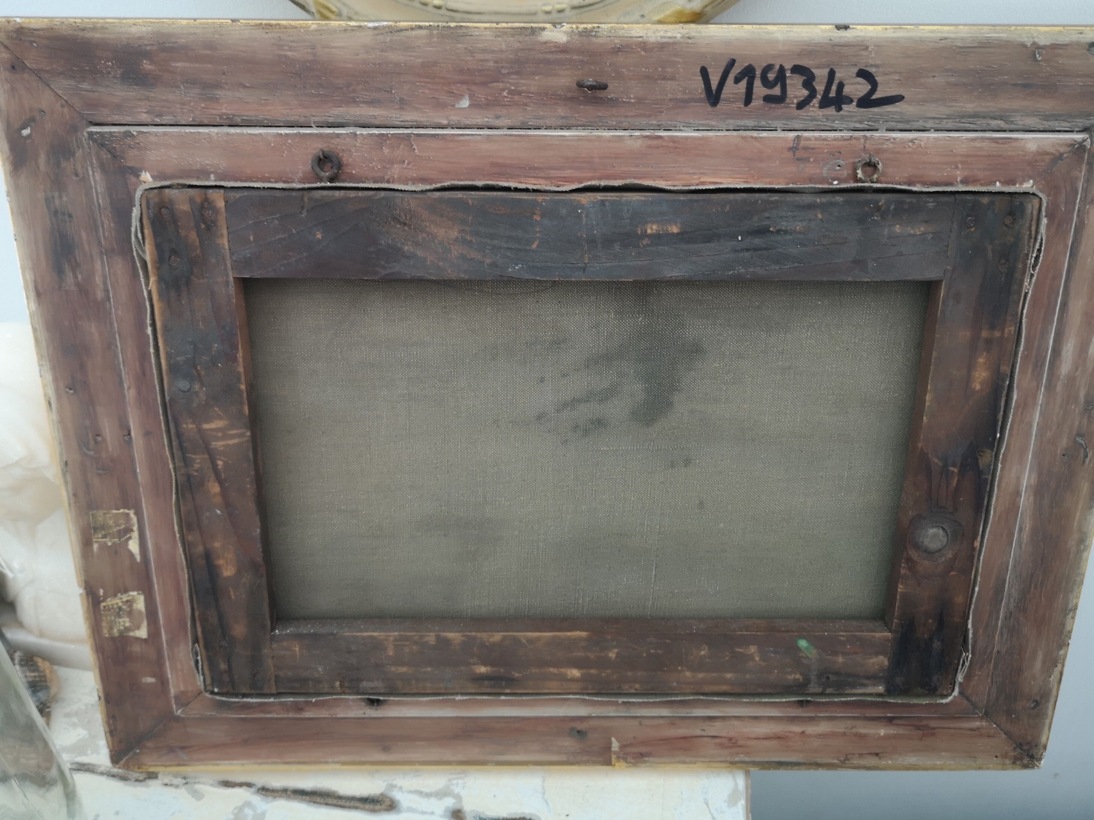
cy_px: 410
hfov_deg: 56.8
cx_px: 547
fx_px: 1011
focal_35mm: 32
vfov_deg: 44.2
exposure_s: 1/33.3
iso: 320
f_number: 1.8
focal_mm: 3.95
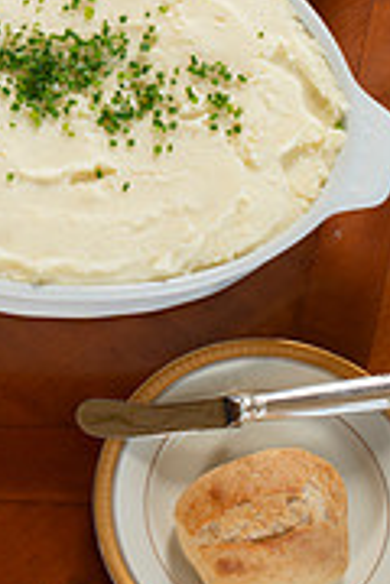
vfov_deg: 16.1
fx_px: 2031
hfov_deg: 10.9
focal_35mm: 125
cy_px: 13
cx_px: 0
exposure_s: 1/100
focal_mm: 50
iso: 250
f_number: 6.3
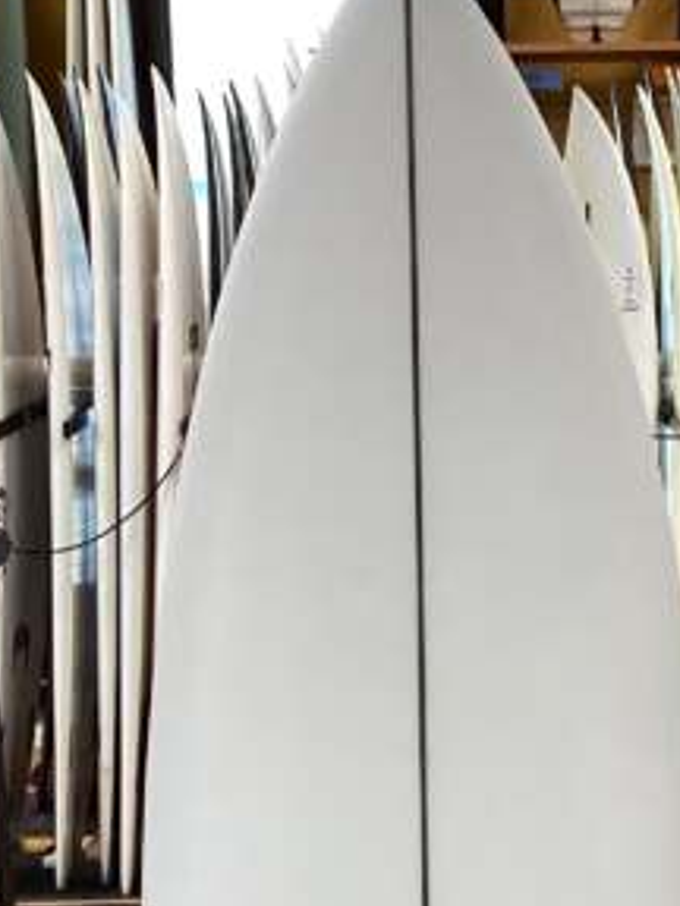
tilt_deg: -17.8
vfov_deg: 21.7
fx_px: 2253
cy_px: 969
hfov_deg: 17.1
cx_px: 497
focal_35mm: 86
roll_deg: -1.8
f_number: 2.4
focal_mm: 3.3
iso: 80
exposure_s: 1/60
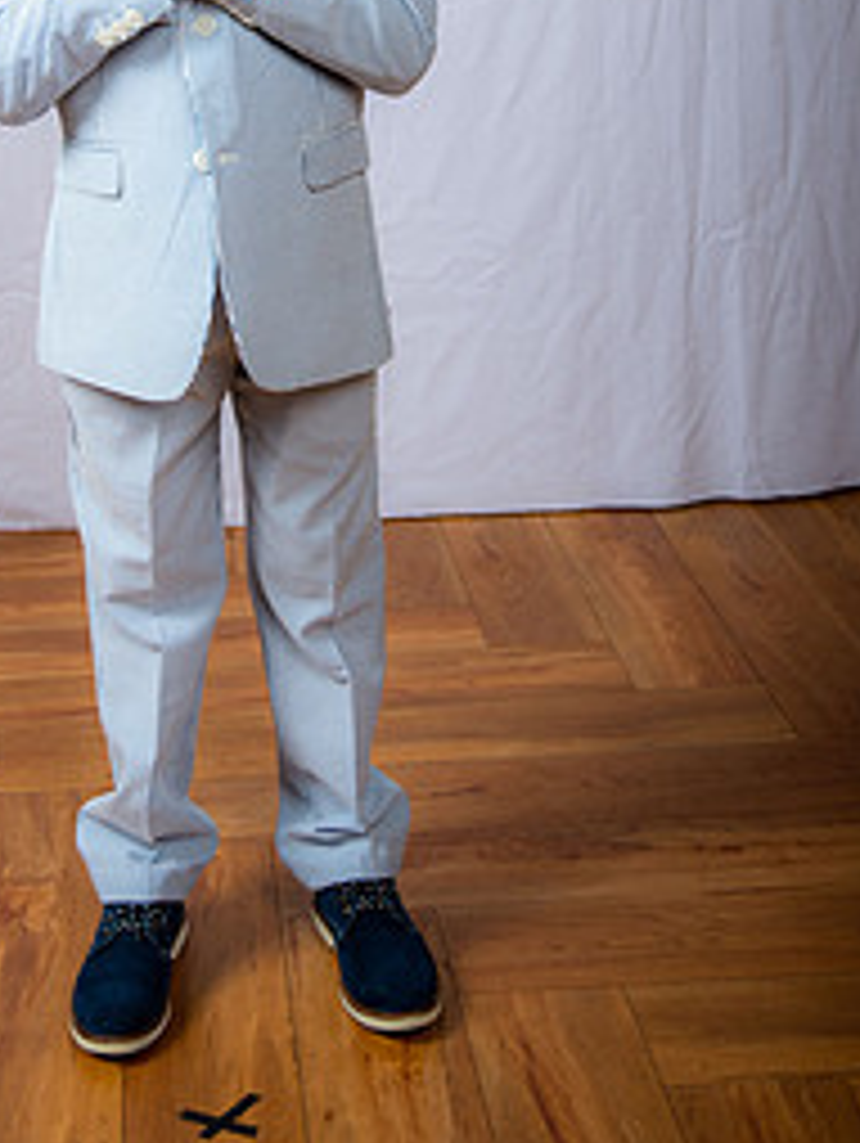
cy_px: 153
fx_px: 2249
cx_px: 245
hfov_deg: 21.5
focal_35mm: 68
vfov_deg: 27.7
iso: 250
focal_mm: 40
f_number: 6.3
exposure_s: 1/200
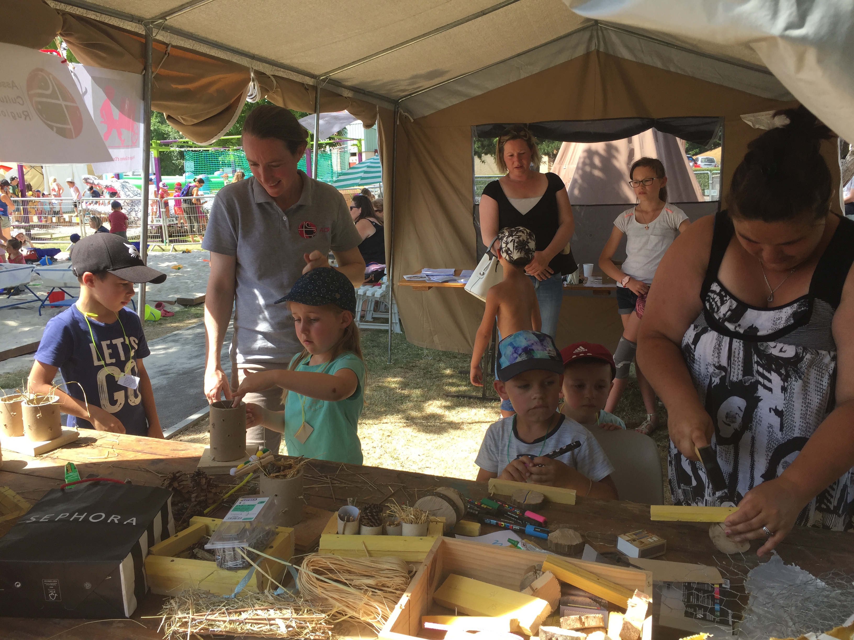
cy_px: 320
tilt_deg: -11.4
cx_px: 427
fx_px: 715
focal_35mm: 29
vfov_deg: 48.2
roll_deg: +0.8
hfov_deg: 61.7
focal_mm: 4.15
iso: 32
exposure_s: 1/356
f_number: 2.2
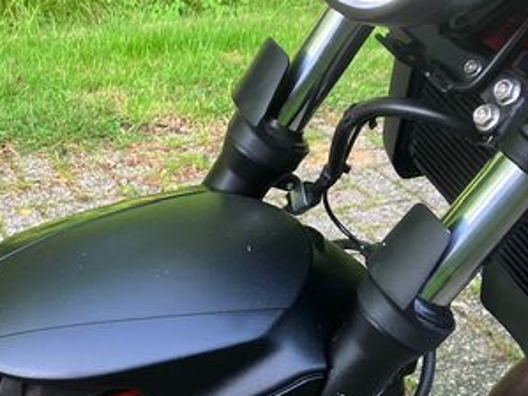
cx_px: 131
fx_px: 915
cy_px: 378
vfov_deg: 23.6
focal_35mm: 60
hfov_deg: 31.6
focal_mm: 3.99
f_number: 1.8
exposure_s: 1/121
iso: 80
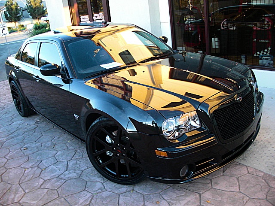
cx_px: 138
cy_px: 103
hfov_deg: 51.4
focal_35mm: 36
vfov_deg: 39.7
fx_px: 286
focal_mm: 6.3
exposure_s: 1/80
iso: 200
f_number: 2.8
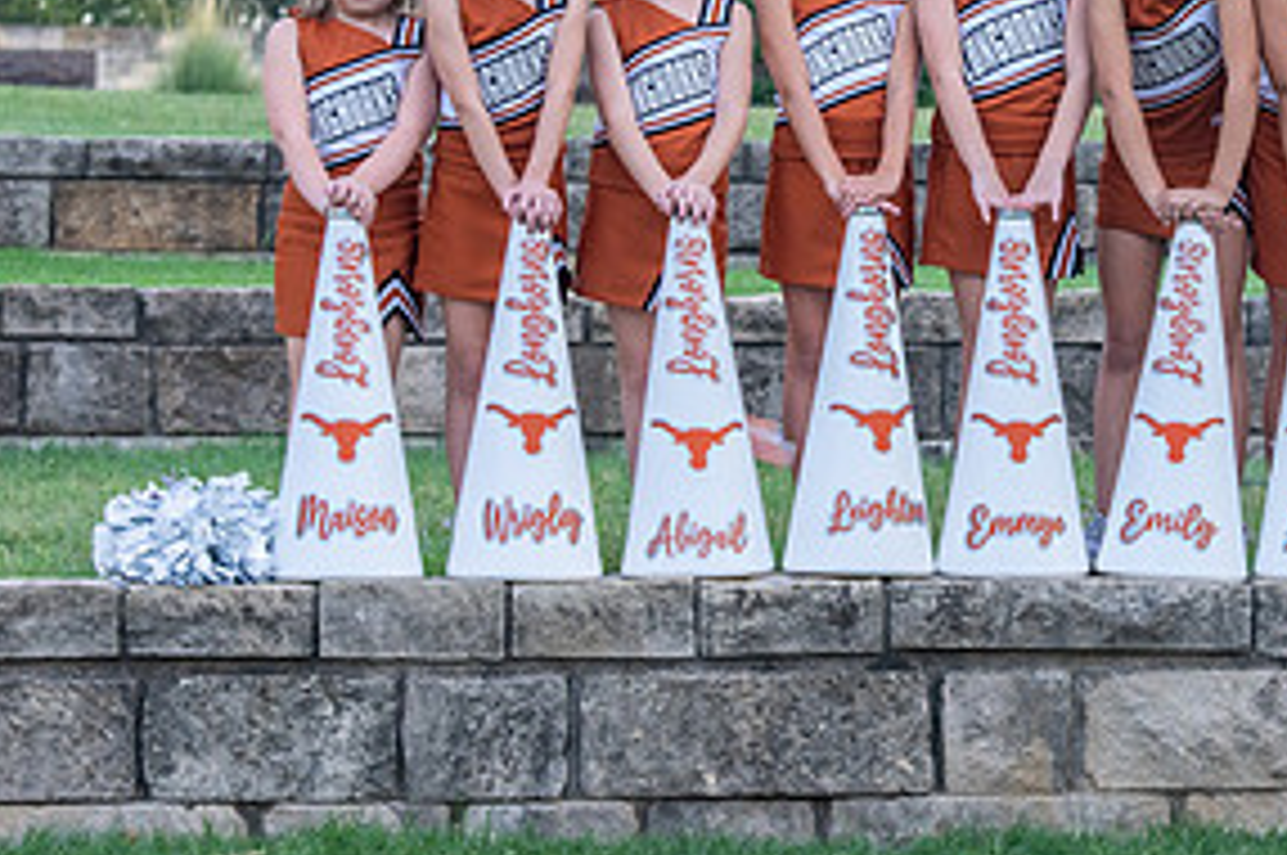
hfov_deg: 13.6
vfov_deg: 9.2
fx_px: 5321
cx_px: 1194
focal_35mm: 149
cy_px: 123
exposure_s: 1/400
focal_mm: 70
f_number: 4
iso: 640
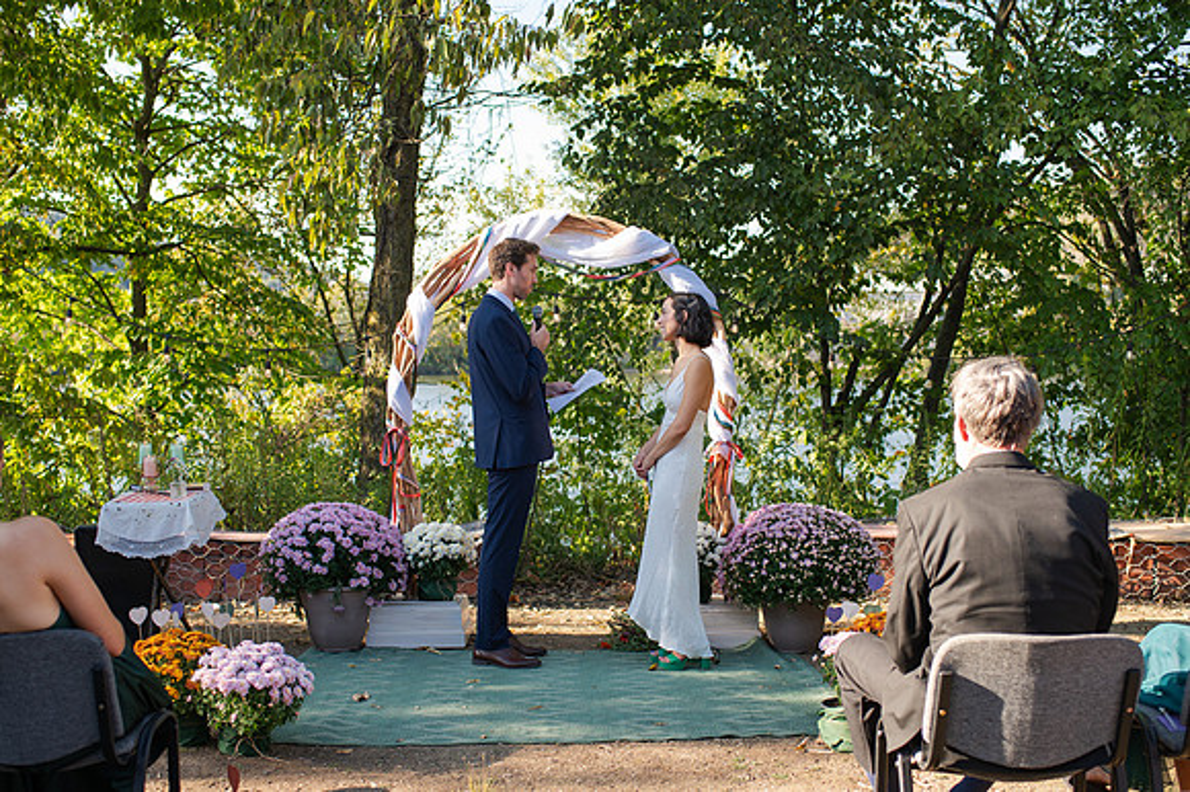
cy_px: 420
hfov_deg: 46.4
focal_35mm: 42
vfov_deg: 31.8
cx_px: 593
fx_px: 1388
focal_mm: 35
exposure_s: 1/800
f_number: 3.2
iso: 250
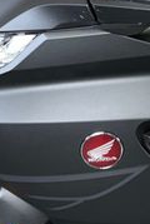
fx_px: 554
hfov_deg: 15.0
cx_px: 170
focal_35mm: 89
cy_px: -18
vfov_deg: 21.7
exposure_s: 1/32
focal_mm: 6.76
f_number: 1.78
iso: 50
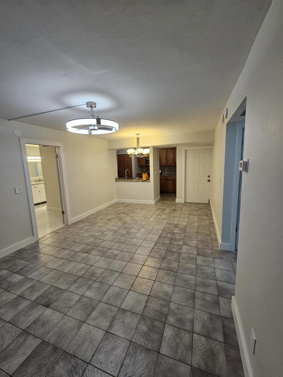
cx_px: 142
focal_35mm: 13
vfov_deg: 106.2
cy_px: 188
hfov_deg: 89.9
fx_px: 142
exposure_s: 1/60
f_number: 2.2
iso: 200
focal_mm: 2.2
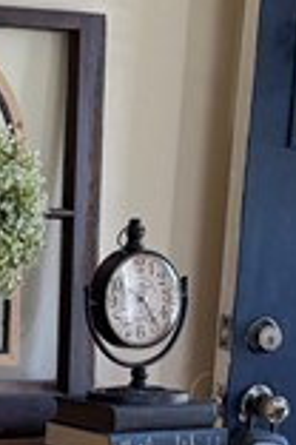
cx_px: -302
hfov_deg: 8.0
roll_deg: -3.3
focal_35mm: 164
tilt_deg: -5.2
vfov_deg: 12.5
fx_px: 2023
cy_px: 291
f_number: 1.78
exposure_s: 1/223
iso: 160
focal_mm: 6.76
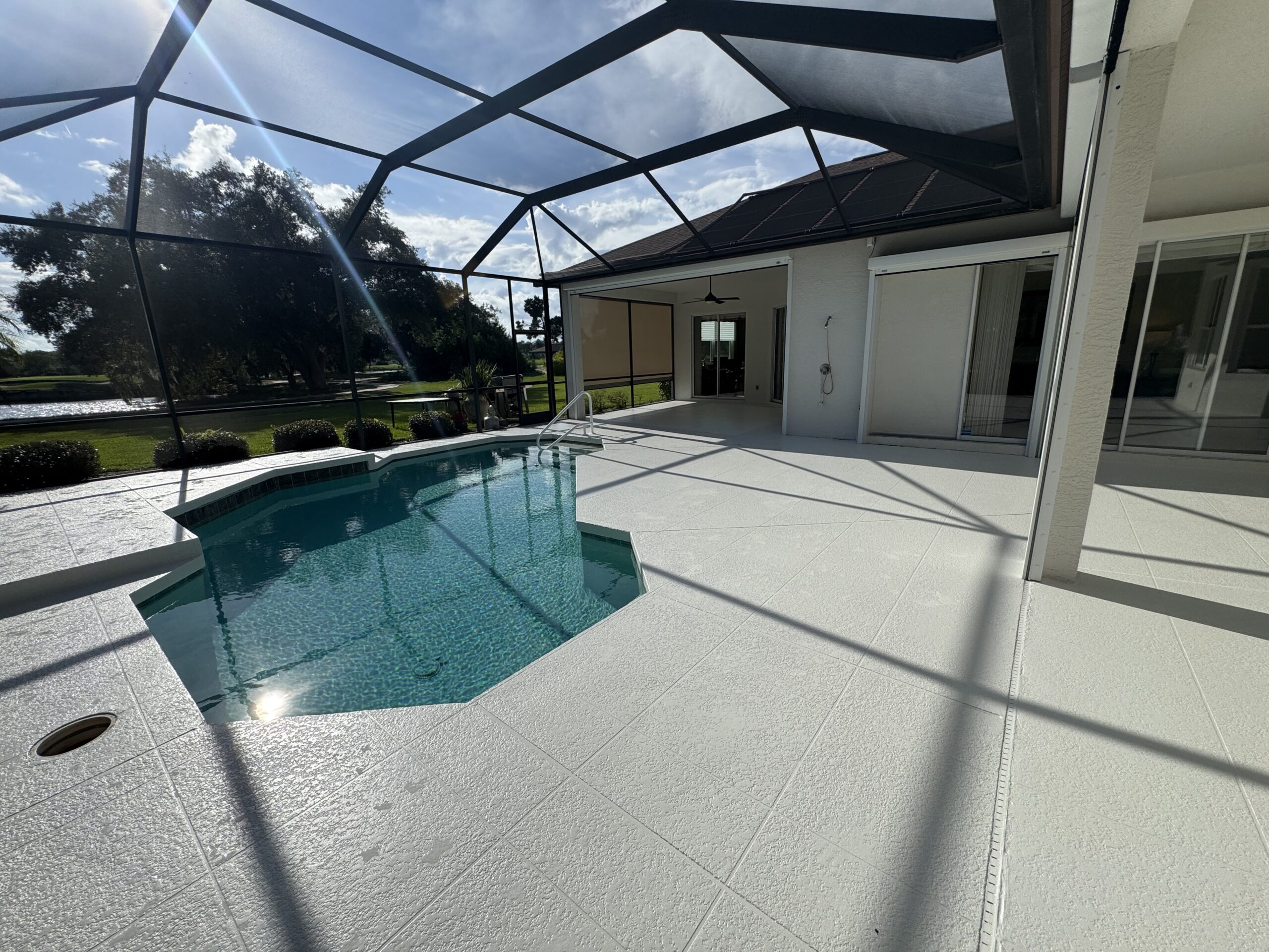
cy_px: 476
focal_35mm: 14
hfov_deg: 102.1
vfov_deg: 85.7
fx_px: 513
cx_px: 634
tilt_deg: -13.5
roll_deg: +1.4
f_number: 2.2
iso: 40
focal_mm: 2.22
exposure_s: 1/2415
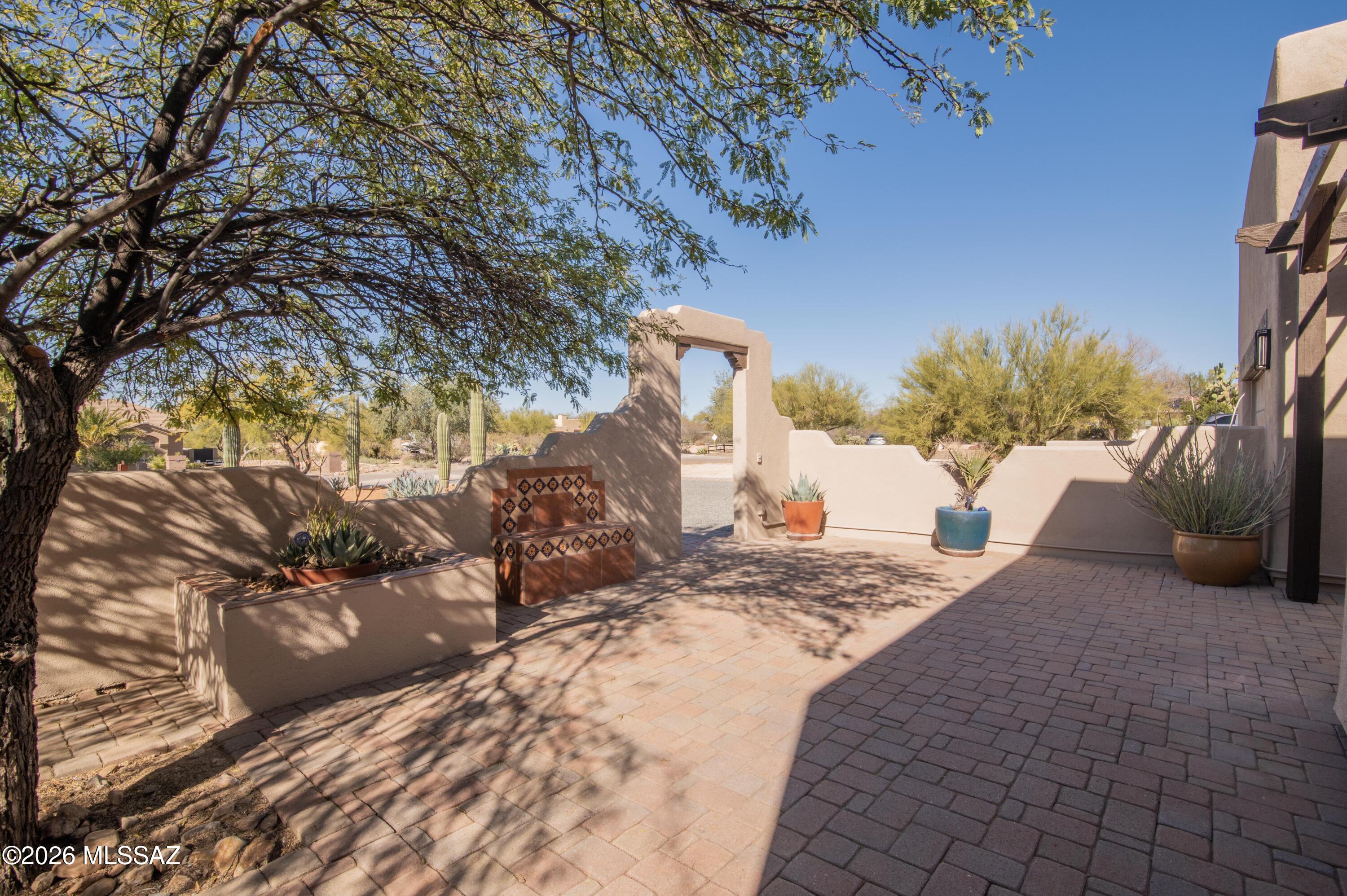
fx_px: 598
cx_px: 674
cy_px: 448
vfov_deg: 73.7
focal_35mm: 16
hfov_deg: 96.8
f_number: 22
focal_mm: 16
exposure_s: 1/50
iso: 200
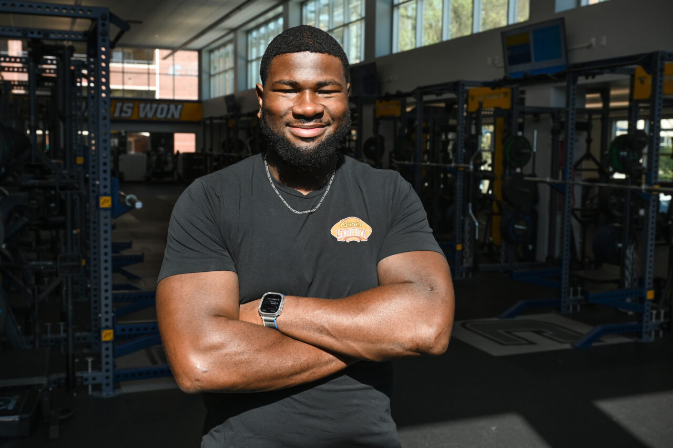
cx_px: 336
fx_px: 729
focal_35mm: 39
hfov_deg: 49.6
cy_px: 224
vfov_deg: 34.2
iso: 1000
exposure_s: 1/1000
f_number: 6.3
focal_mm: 39
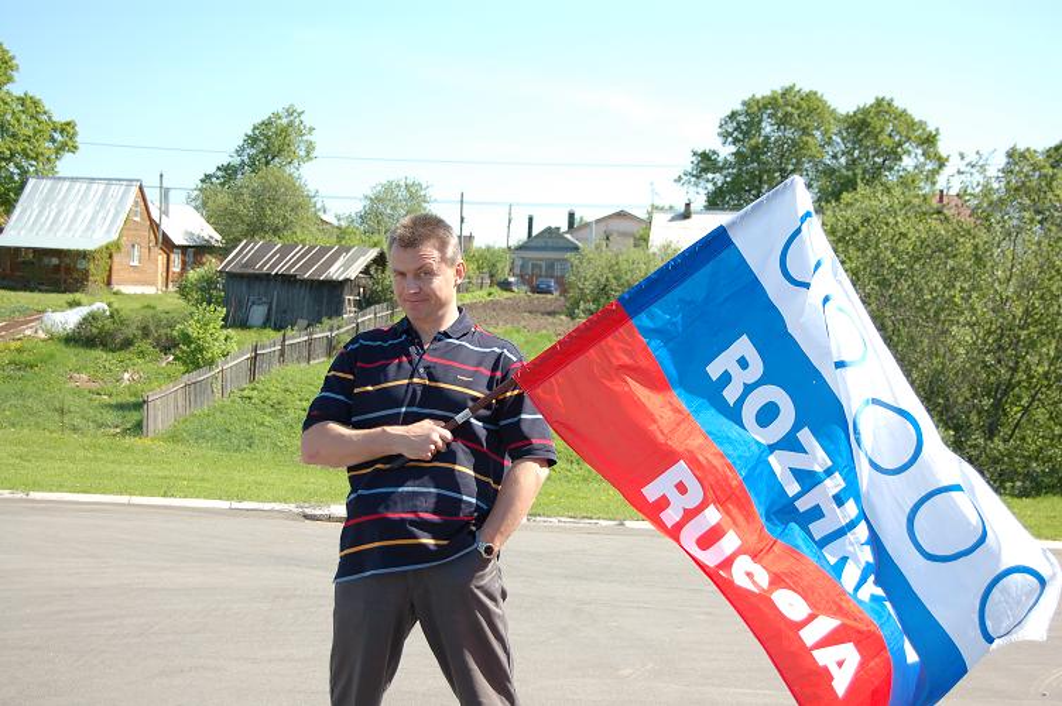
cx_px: 531
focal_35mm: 60
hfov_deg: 33.4
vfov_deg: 22.6
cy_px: 353
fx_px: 1768
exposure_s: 1/640
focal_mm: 40
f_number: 5
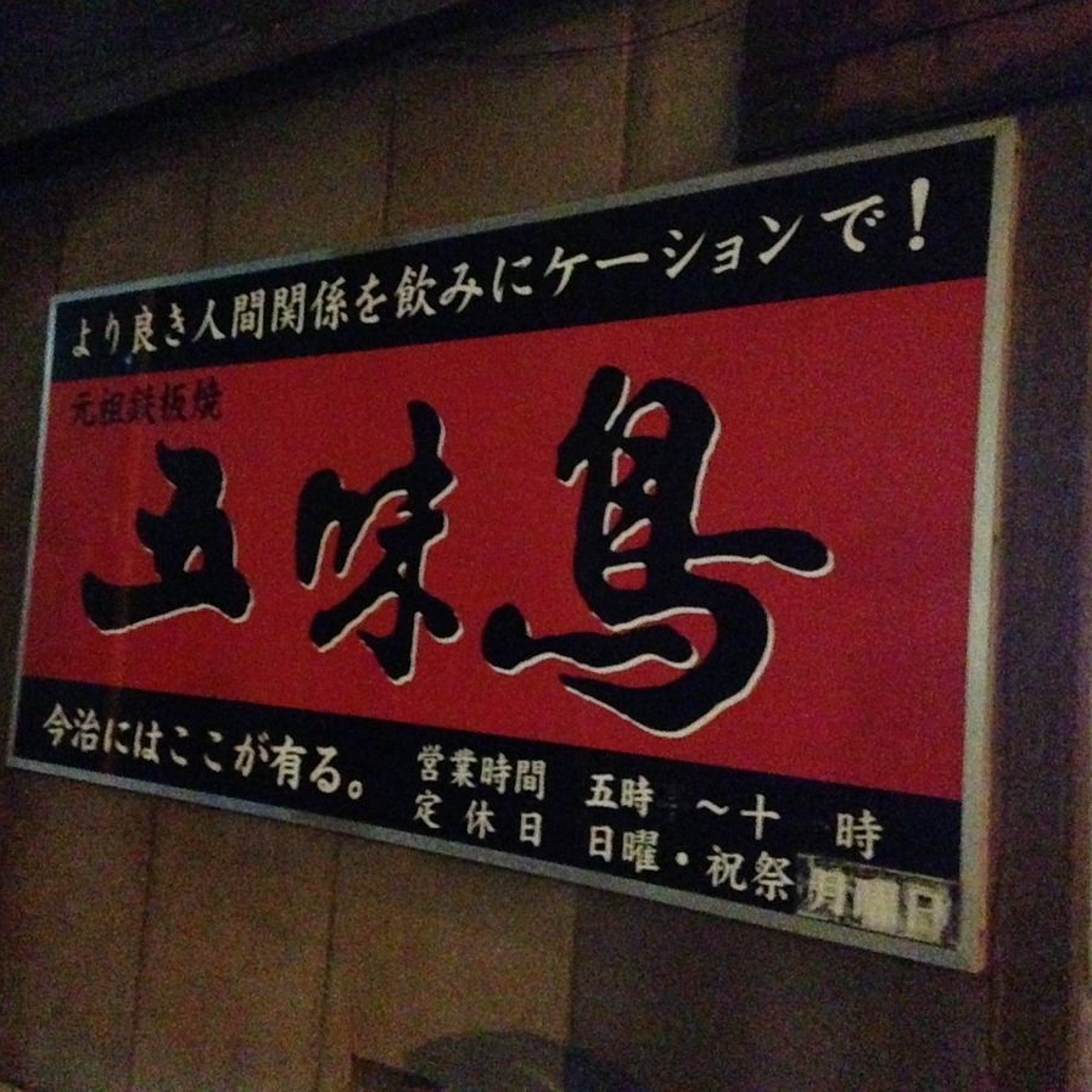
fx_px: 2784
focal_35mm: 78
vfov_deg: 22.2
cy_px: 545
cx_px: 475
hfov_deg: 22.2
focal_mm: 4.12
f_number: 2.4
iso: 3200
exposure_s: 1/15
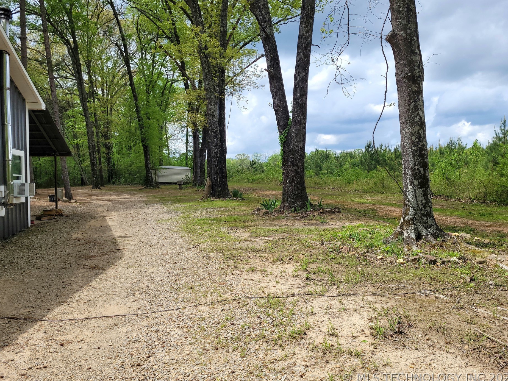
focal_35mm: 27
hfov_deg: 65.3
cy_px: 189
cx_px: 256
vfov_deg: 51.4
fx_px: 396
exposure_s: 1/2000
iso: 40
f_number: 1.8
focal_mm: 5.4
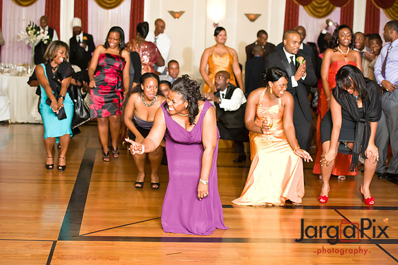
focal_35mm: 70
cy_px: 132
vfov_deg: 19.4
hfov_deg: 28.9
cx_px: 199
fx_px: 773
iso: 3200
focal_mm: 70
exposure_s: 1/125
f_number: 3.2
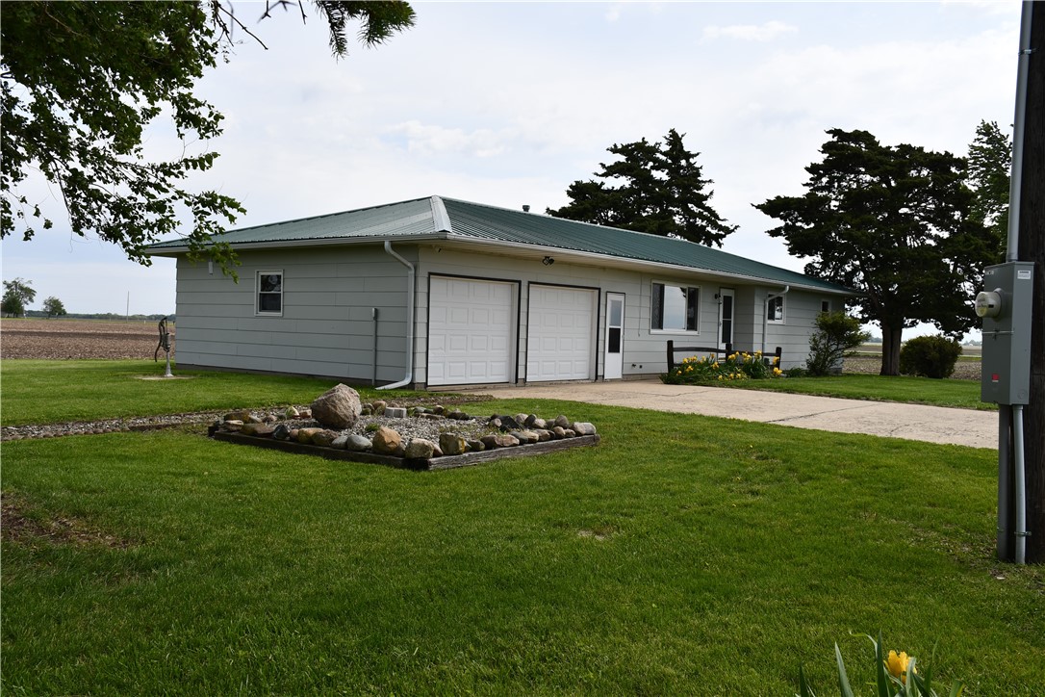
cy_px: 348
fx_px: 958
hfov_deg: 57.2
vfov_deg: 40.0
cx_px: 522
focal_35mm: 33
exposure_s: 1/320
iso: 100
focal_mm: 22
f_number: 9
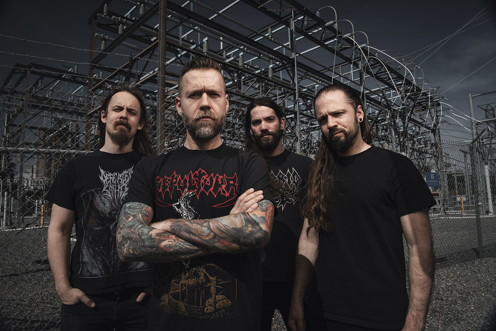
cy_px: 166
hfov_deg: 73.7
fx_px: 331
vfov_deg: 53.1
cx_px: 248
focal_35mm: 24
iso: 80
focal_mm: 24
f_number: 13
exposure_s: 1/200
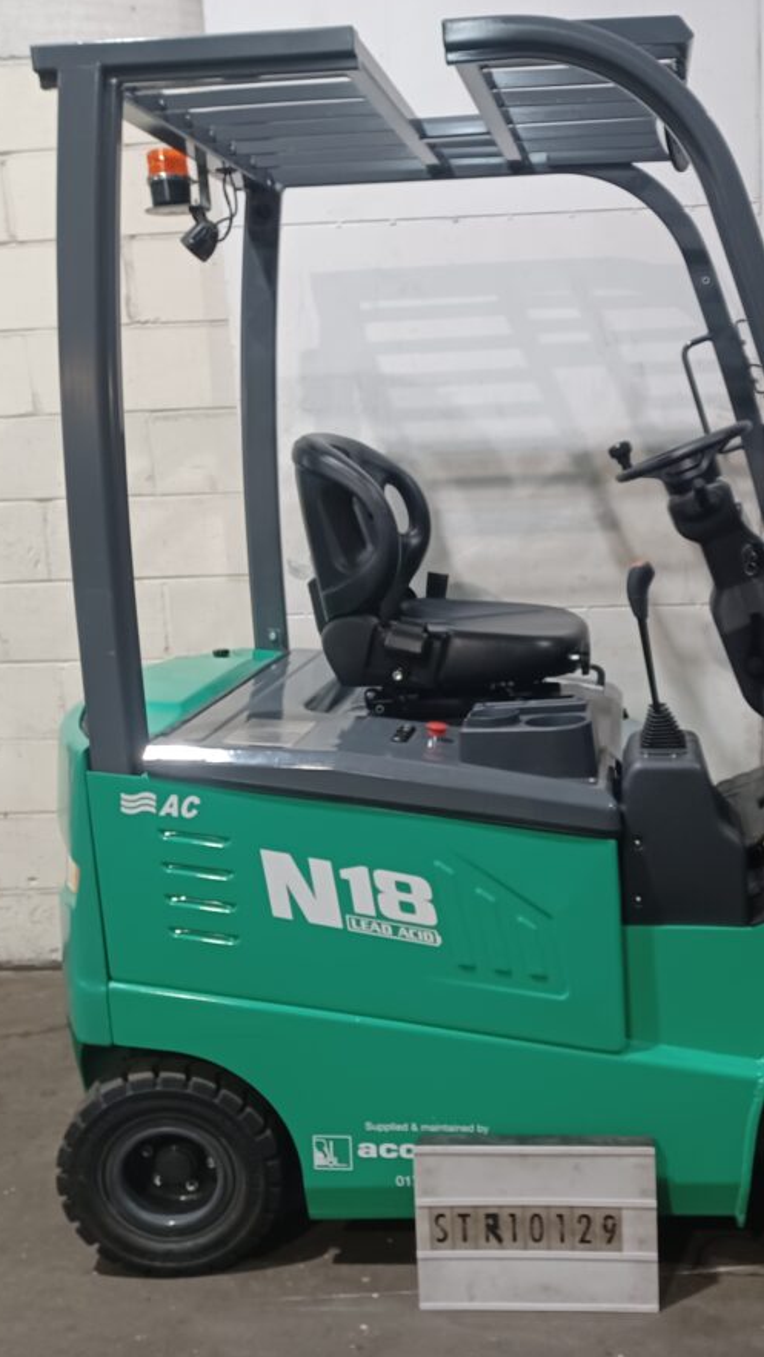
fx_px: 1332
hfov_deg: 31.5
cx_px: 556
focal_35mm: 37
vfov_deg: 54.0
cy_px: 675
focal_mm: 4.6
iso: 400
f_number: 1.8
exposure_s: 1/25
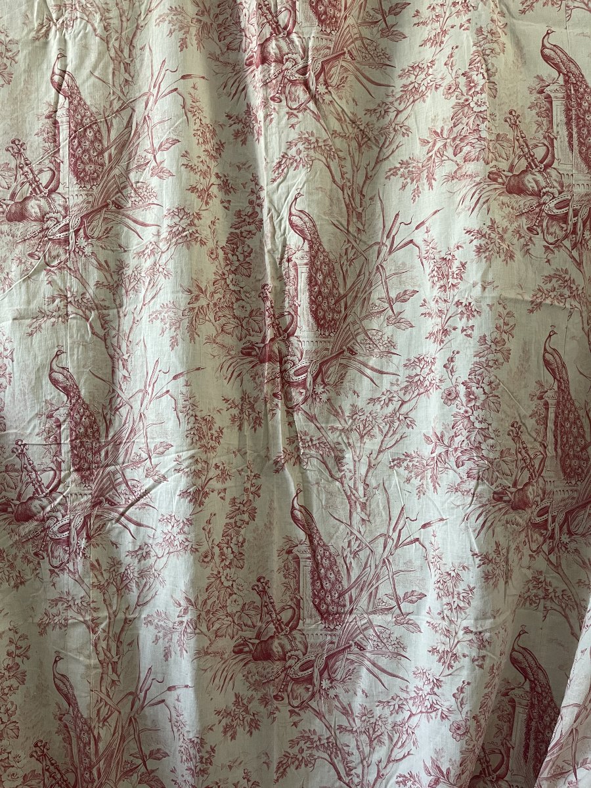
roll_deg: -0.4
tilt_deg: +4.0
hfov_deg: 54.9
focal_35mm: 25
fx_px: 569
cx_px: 296
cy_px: 394
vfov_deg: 69.4
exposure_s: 1/60
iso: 160
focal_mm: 5.1
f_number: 1.6
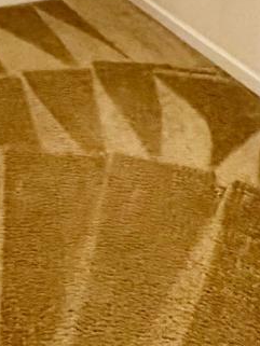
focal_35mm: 67
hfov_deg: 21.2
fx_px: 671
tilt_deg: -7.0
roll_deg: -0.9
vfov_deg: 23.3
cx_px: 3
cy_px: -171
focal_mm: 2.22
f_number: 2.2
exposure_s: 1/60
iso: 400
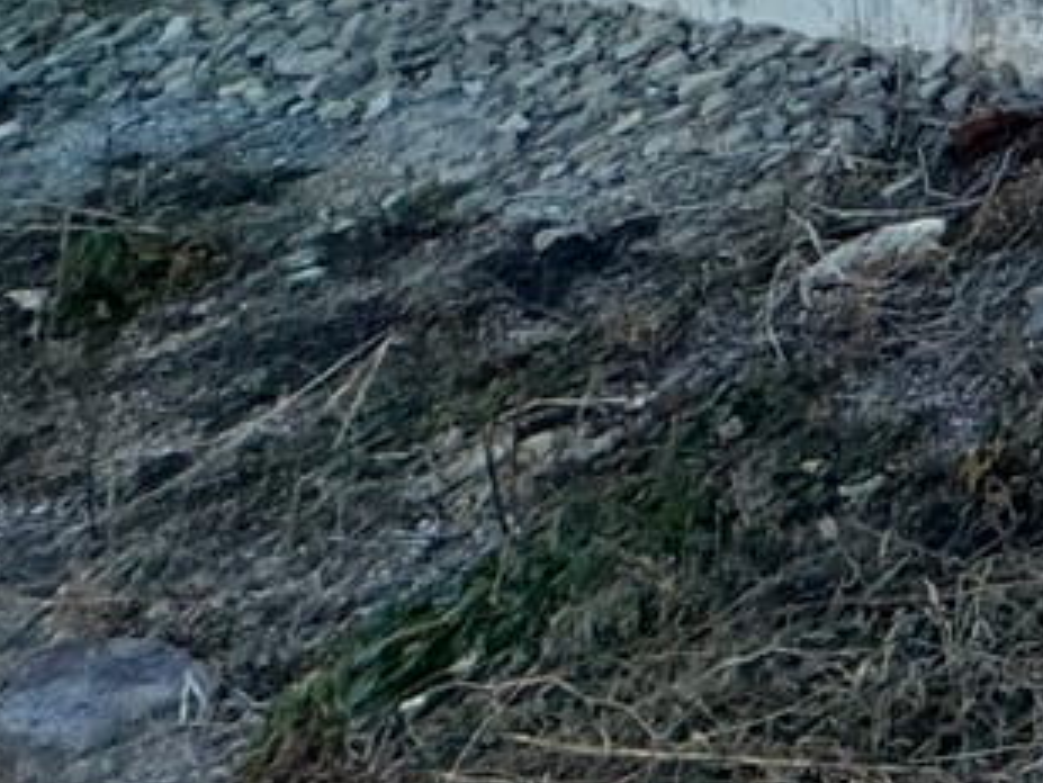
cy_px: -1333
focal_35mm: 87
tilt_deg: +4.1
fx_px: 2622
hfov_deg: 12.1
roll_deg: -0.1
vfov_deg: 12.0
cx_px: 3001
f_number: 2.2
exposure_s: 1/190
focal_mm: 2.22
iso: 40
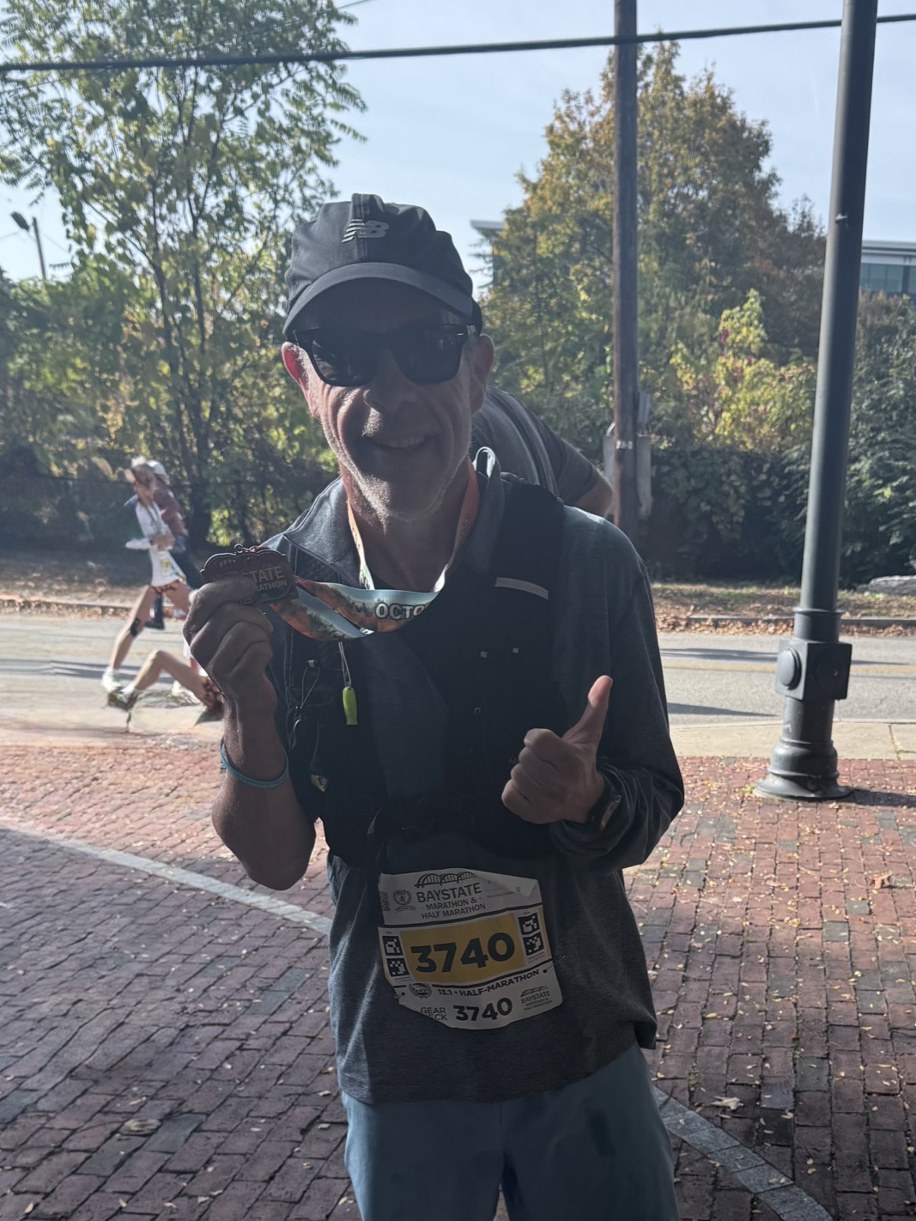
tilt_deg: -11.8
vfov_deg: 65.1
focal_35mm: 27
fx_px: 952
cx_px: 477
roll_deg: -0.3
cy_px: 685
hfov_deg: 51.4
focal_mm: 6.76
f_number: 1.78
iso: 100
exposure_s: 1/1949
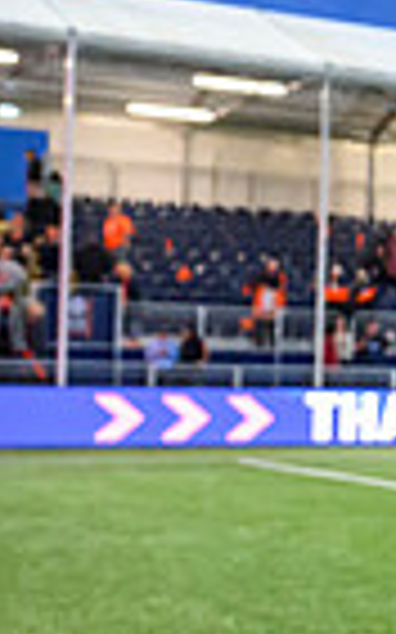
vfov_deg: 20.6
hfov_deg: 11.0
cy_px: 348
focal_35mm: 101
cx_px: 932
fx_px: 1746
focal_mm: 24
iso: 6400
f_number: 3.5
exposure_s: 1/500
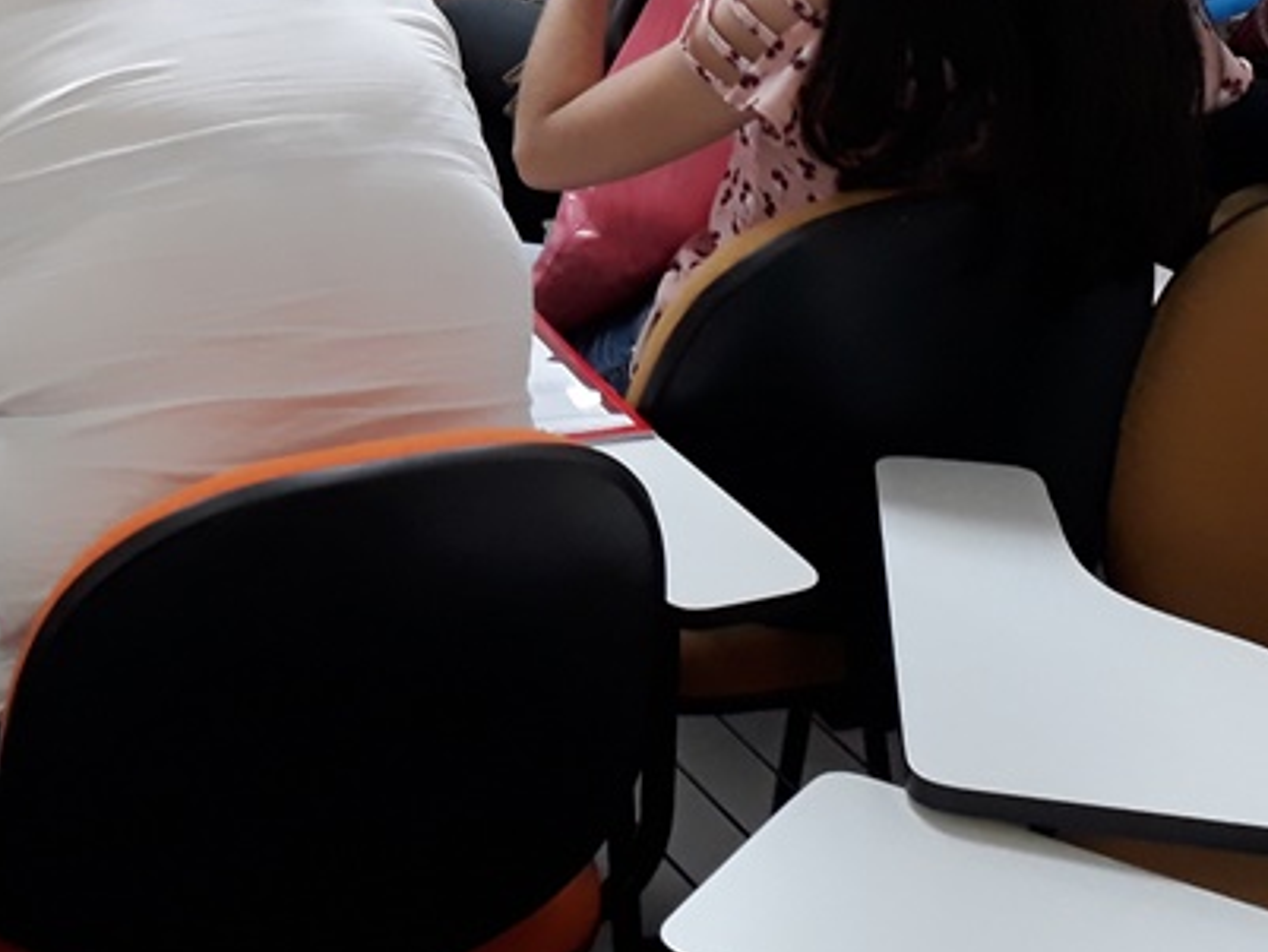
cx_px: -70
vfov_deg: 20.2
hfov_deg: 26.3
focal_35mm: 69
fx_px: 2528
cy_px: -142
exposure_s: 1/30
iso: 160
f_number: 1.9
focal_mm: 3.6
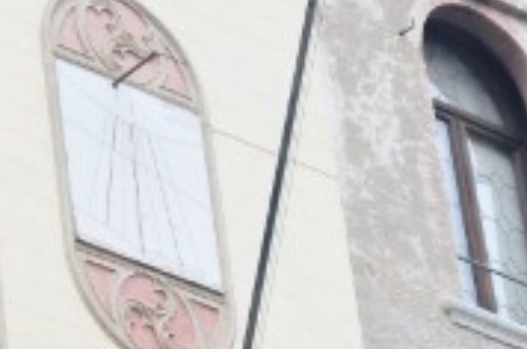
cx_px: -219
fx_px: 3931
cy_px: 531
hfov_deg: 7.6
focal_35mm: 269
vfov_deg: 5.0
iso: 1600
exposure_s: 1/500
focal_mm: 50
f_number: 4.5
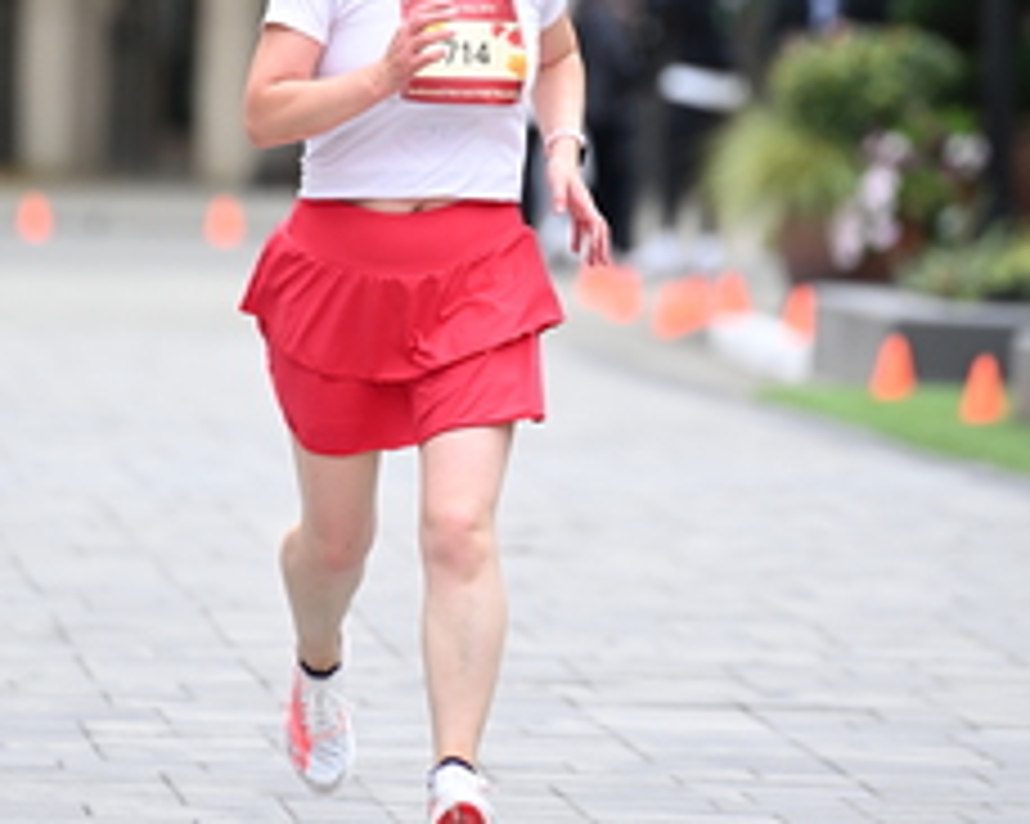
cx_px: 461
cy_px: 68
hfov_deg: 4.3
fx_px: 13742
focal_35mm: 451
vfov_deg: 3.4
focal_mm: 200
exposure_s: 1/2000
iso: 640
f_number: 2.8
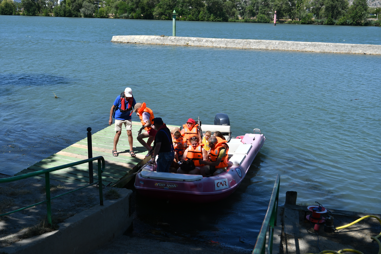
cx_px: 190
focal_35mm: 45
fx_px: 476
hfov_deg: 43.6
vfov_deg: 29.9
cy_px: 127
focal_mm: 30
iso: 200
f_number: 6.3
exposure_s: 1/1000
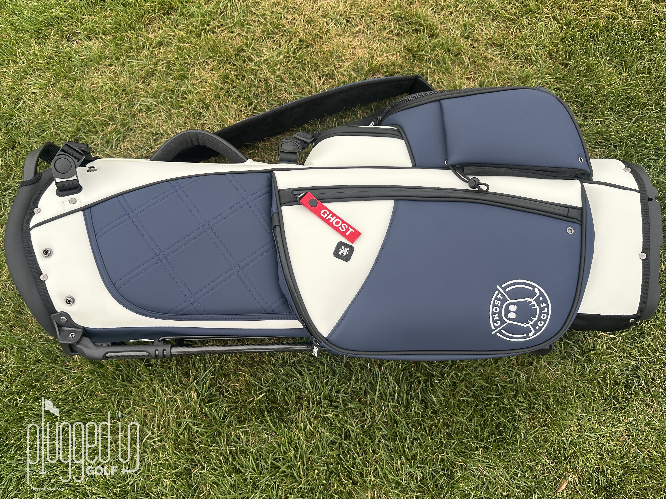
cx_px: 333
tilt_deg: -71.0
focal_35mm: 24
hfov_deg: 71.6
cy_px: 250
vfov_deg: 56.8
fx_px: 462
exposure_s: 1/496
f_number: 1.78
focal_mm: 6.86
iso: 80
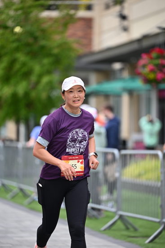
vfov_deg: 10.3
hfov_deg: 6.9
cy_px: 124
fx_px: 1374
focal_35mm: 200
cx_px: 82
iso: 640
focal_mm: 200
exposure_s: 1/2000
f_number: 2.8
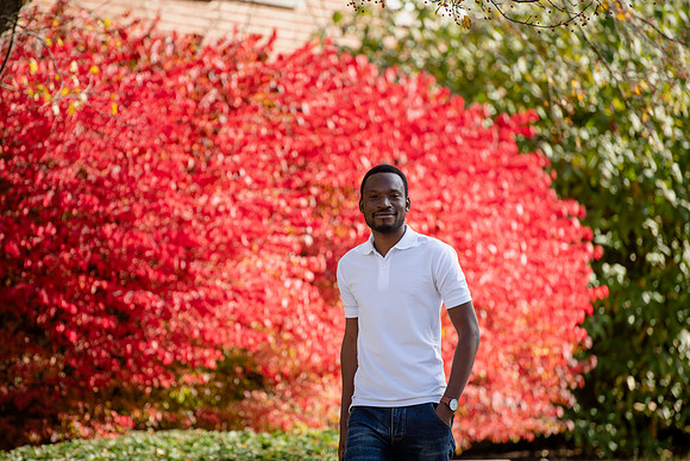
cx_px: 345
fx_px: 3834
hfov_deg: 10.3
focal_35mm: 200
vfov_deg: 6.9
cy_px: 230
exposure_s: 1/400
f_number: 3.5
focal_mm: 200
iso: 160
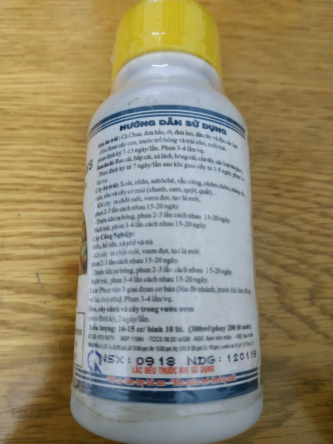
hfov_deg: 56.8
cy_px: 222
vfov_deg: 71.6
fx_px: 308
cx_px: 166
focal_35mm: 24
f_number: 1.9
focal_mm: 3.94
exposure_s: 1/20
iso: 800
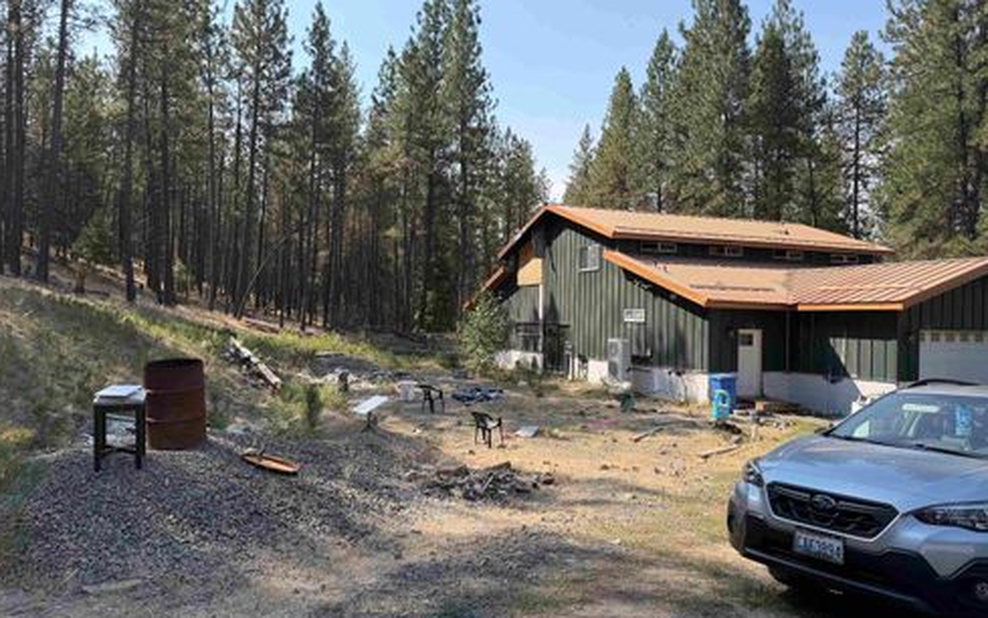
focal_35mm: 26
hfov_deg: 70.4
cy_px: 312
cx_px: 495
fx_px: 700
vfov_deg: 47.6
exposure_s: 1/2801
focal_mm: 6.76
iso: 100
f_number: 1.78
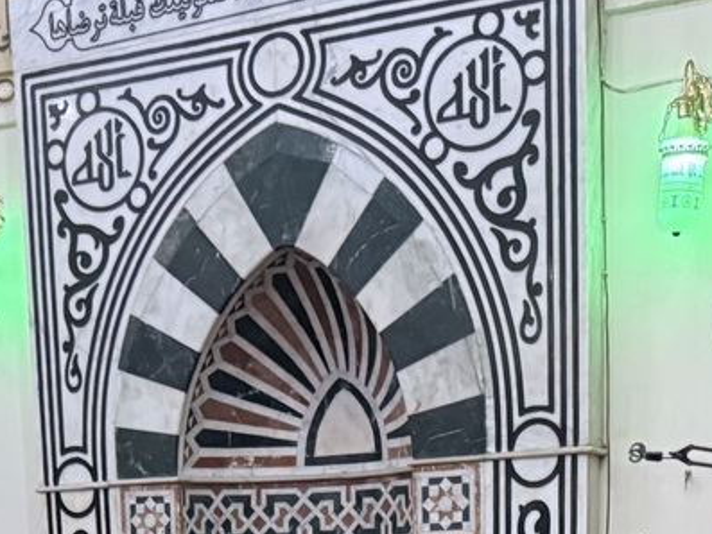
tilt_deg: -8.6
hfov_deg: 22.4
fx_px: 1790
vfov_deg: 15.3
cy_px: 874
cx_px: 249
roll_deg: +0.8
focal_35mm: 87
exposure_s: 1/46
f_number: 1.78
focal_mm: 6.76
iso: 800
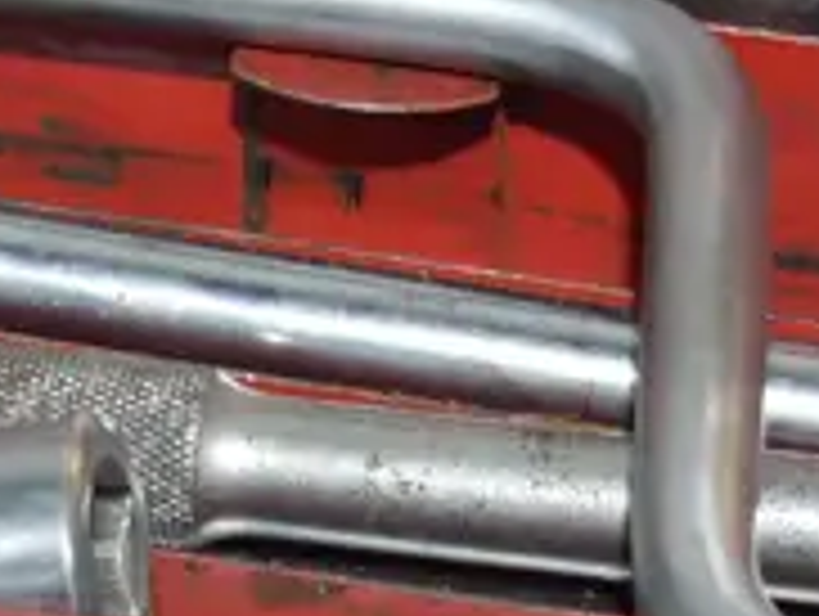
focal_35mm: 270
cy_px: -411
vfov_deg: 5.4
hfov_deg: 7.3
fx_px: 6397
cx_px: 220
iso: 1600
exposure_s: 1/60
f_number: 5.2
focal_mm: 24
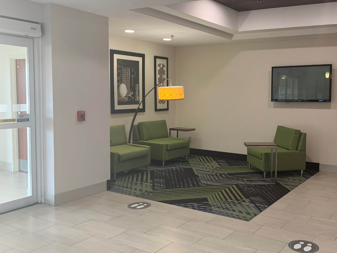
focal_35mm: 26
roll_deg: -2.7
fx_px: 253
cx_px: 168
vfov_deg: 53.1
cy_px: 126
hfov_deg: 67.3
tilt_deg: -4.4
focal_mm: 4.25
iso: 125
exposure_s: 1/60
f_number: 1.8
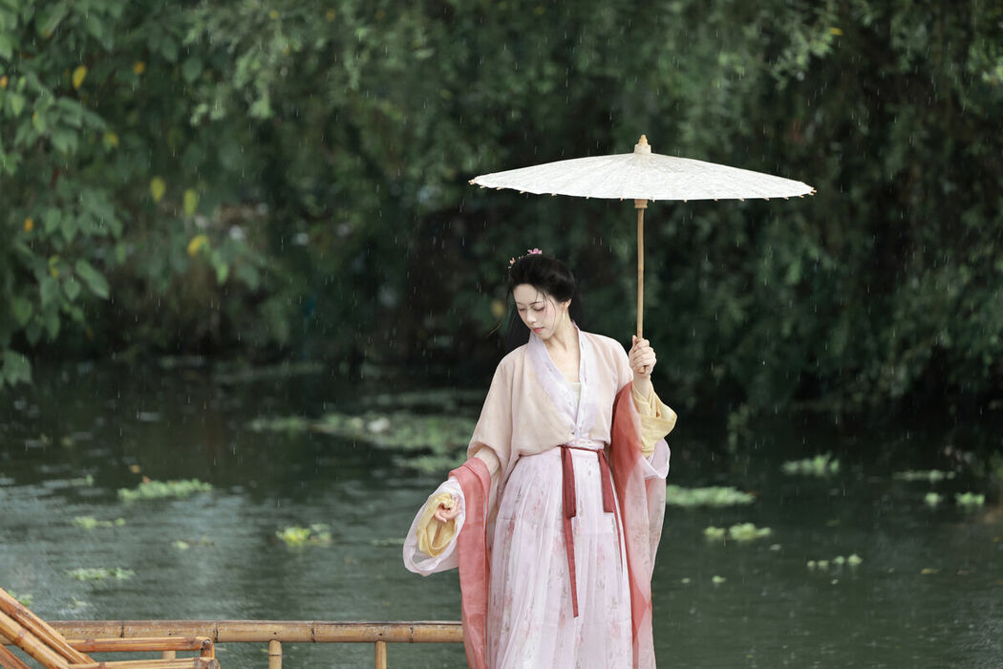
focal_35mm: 182
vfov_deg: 7.5
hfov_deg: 11.3
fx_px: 5070
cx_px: 502
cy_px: 334
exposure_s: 1/320
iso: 640
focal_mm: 182
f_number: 2.8
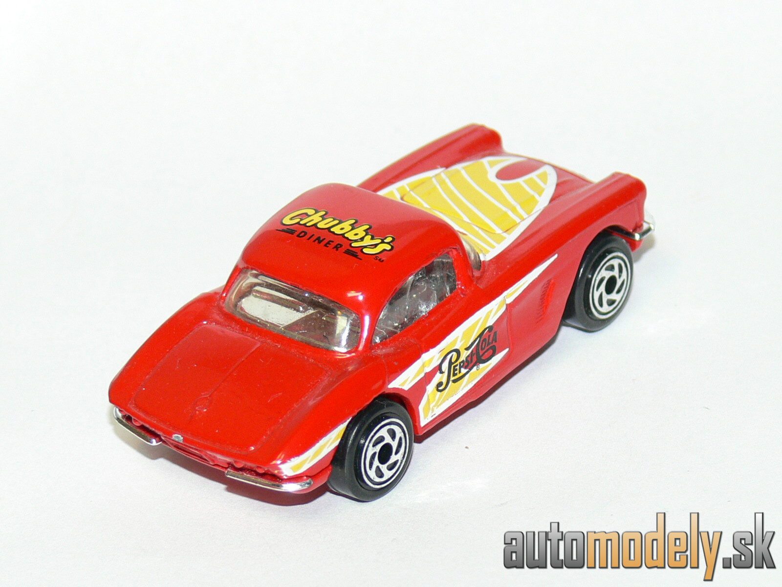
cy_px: 294
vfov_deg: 8.6
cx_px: 391
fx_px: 3908
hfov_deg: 11.4
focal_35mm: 173
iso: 100
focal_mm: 23
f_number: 3.6
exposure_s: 1/30
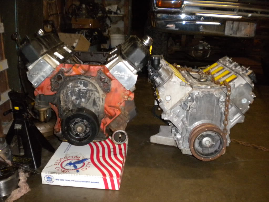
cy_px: 101
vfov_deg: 40.7
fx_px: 272
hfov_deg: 52.6
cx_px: 134
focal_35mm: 35
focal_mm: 6.3
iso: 400
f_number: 3.1
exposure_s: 1/30
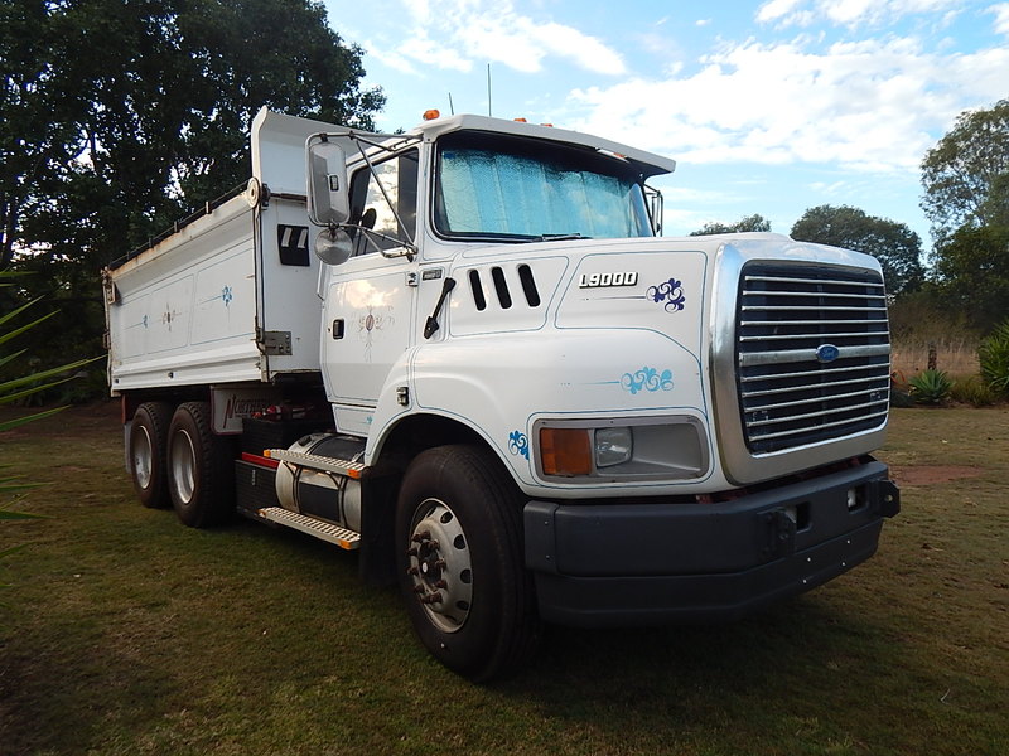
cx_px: 504
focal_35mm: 25
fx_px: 729
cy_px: 378
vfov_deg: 54.9
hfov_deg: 69.4
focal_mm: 4.5
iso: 125
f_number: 3.1
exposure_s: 1/320
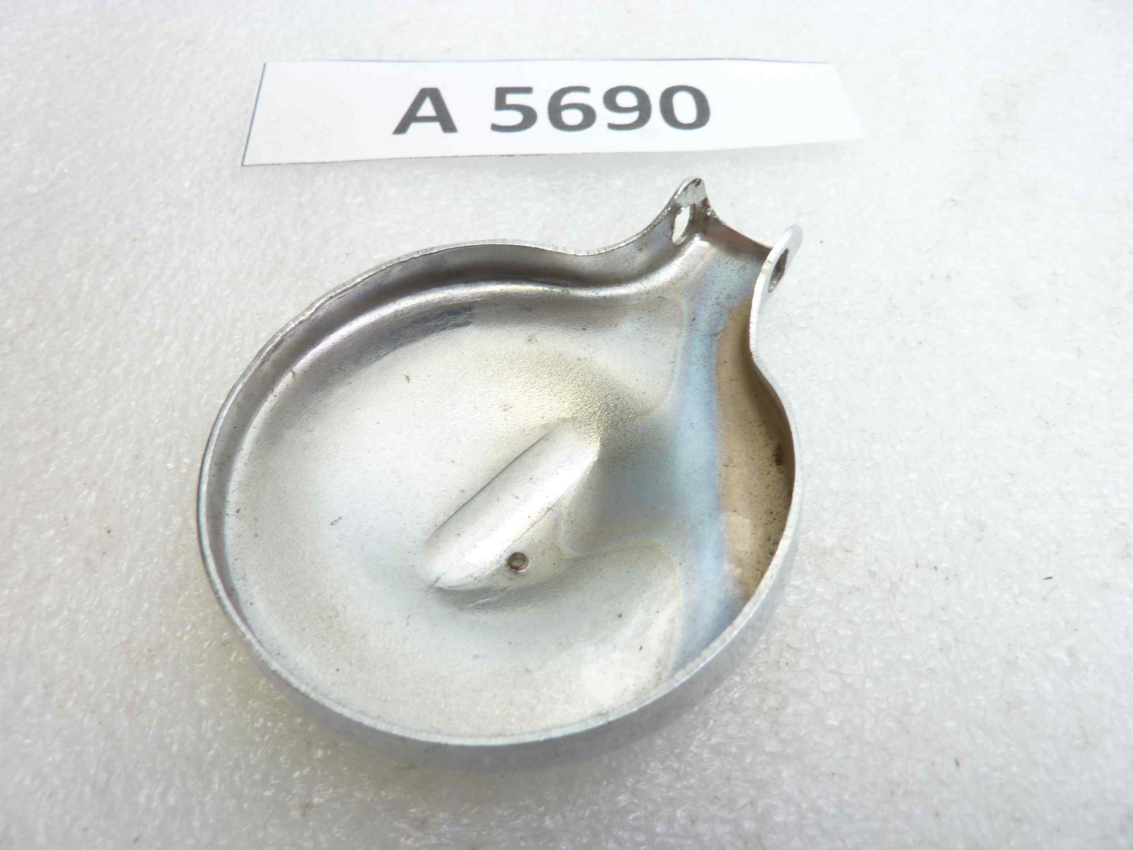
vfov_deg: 54.9
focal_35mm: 25
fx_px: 818
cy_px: 425
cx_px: 566
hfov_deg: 69.4
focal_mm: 4.1
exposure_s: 1/15
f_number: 3.3
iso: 80
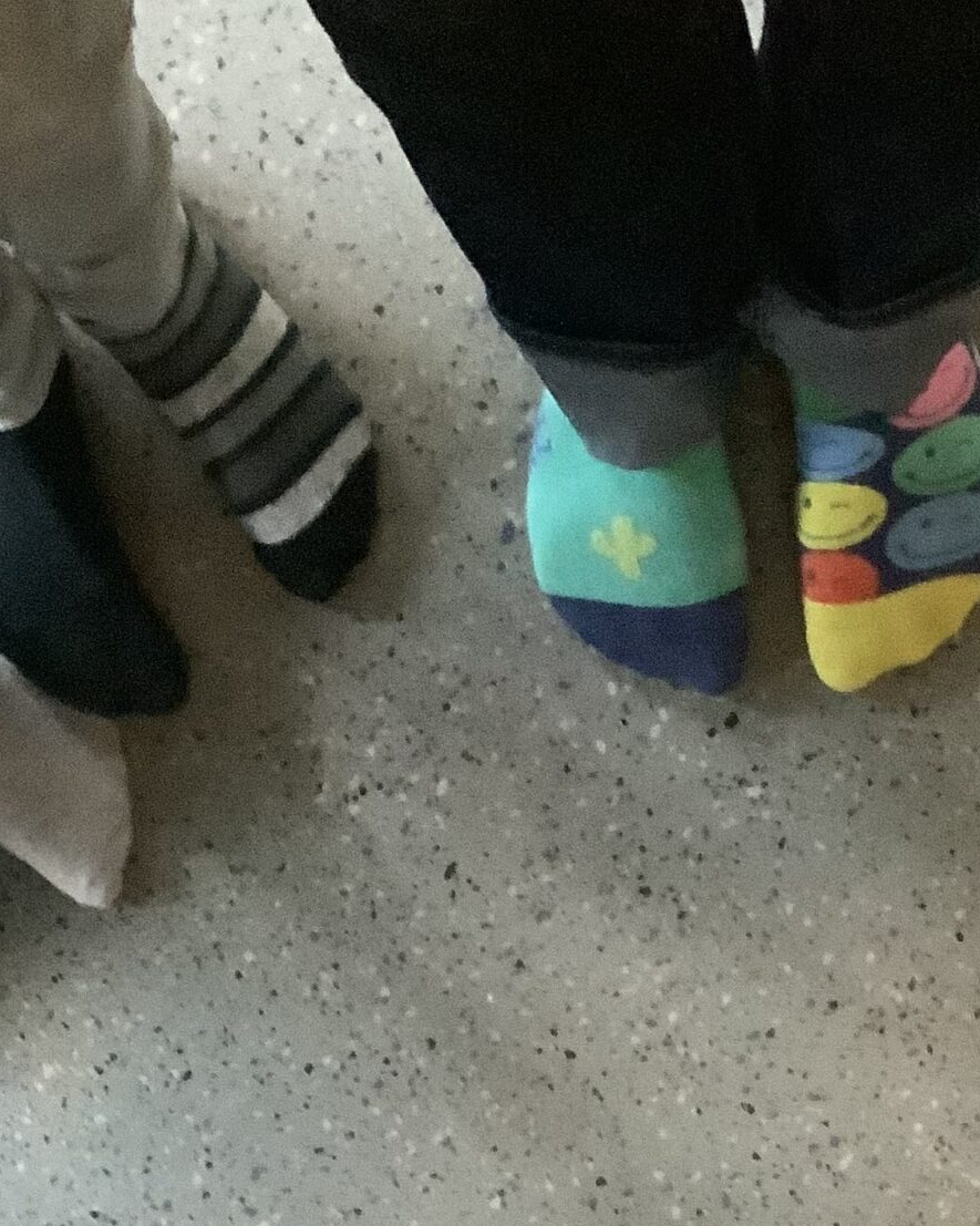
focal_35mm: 70
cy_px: 1329
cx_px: 754
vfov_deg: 25.3
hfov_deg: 21.6
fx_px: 2539
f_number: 2.4
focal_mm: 3.3
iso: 800
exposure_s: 1/20
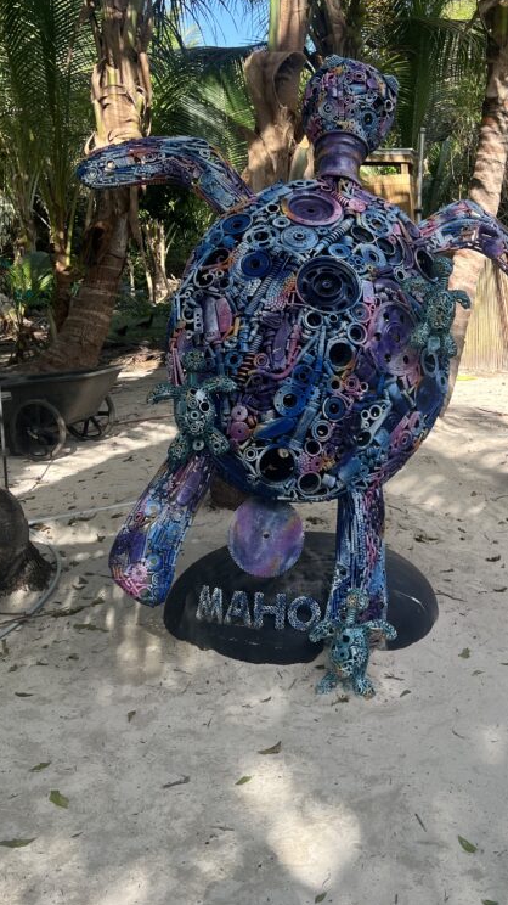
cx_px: 322
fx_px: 935
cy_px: 316
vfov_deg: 50.9
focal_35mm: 39
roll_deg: +2.2
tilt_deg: -4.4
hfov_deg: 30.3
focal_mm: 5.7
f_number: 1.5
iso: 50
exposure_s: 1/769
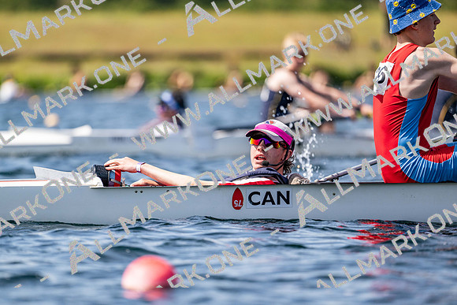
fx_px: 5079
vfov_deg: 3.4
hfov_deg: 5.2
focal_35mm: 400
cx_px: 228
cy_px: 152
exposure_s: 1/2500
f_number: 4.5
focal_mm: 400
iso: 220
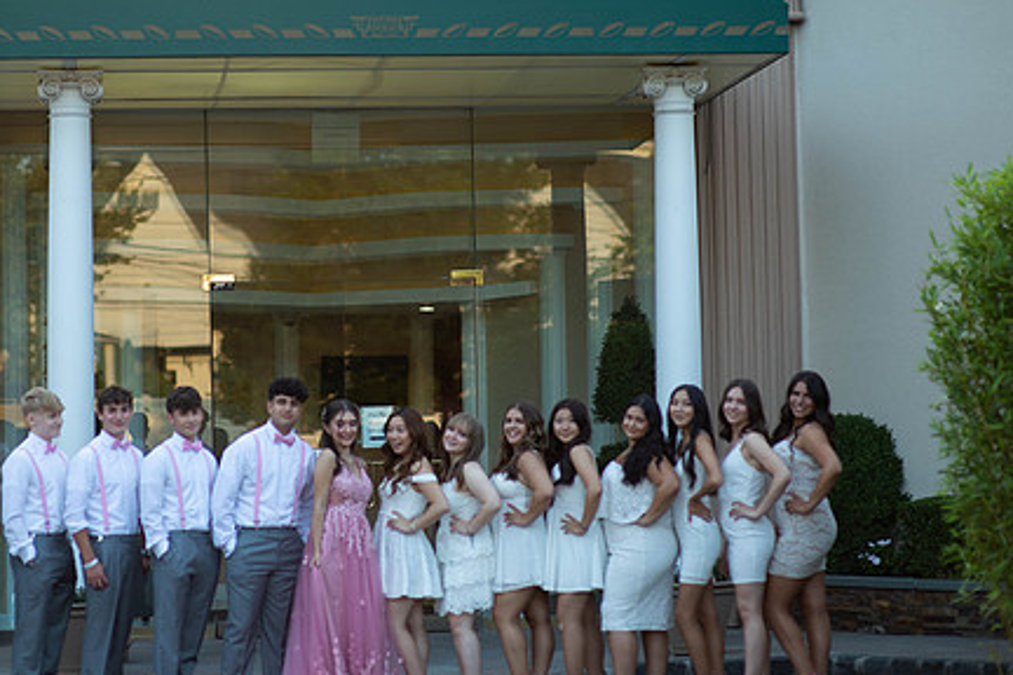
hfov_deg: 17.9
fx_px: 3208
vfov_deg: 12.0
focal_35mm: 114
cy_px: 314
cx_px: 370
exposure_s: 1/1000
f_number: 2
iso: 250
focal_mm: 85
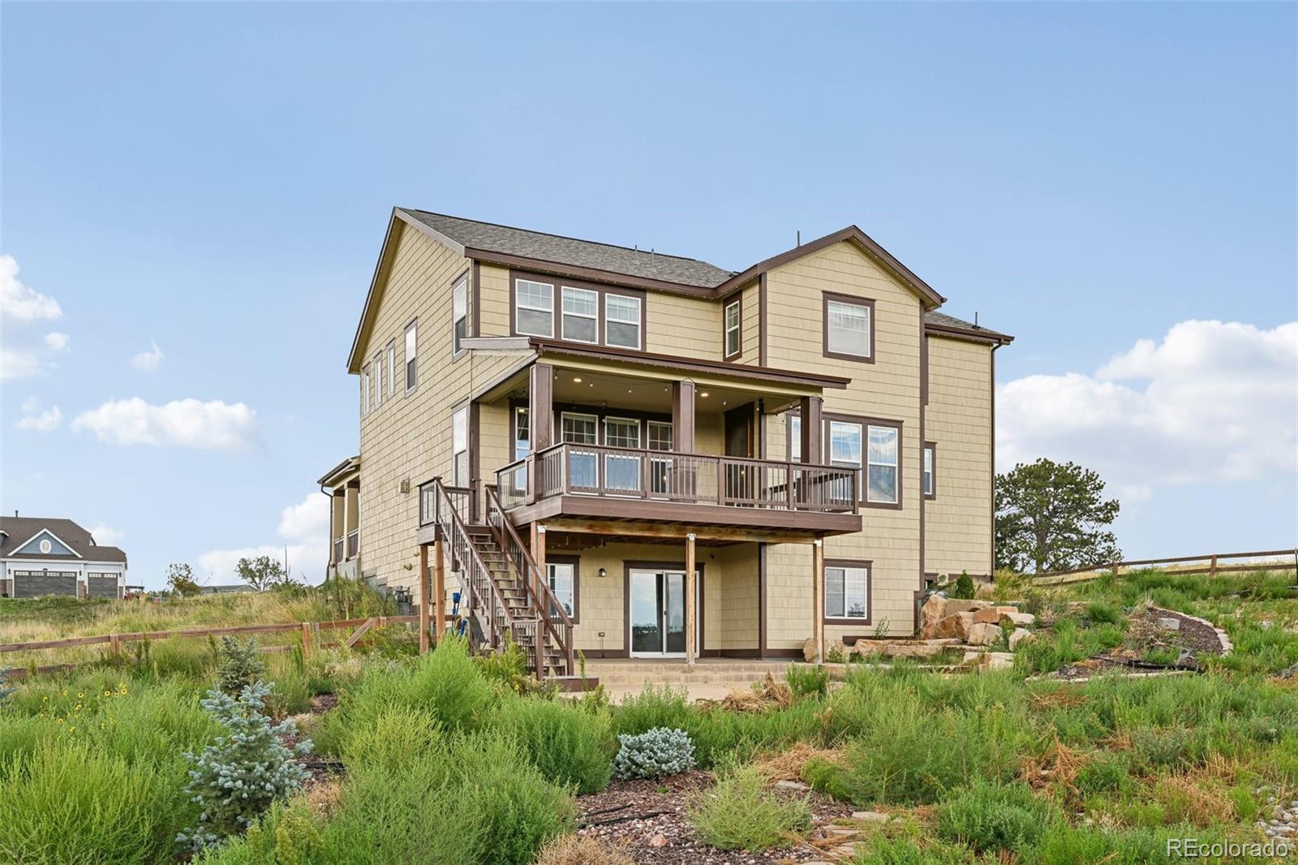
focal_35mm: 30
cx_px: 649
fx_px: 1081
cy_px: 432
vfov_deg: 43.6
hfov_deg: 61.9
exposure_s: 1/30
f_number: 9
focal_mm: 30
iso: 100
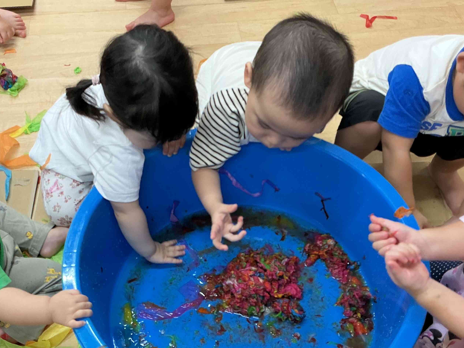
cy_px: 212
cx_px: 229
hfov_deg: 41.2
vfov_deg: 31.4
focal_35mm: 46
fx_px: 617
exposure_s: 1/60
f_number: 1.8
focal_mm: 3
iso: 50
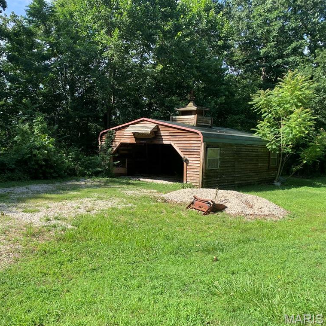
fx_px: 330
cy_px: 163
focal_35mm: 31
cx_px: 108
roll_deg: -3.5
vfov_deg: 52.5
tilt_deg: -4.3
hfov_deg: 51.5
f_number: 1.8
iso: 25
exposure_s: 1/864
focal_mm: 4.25
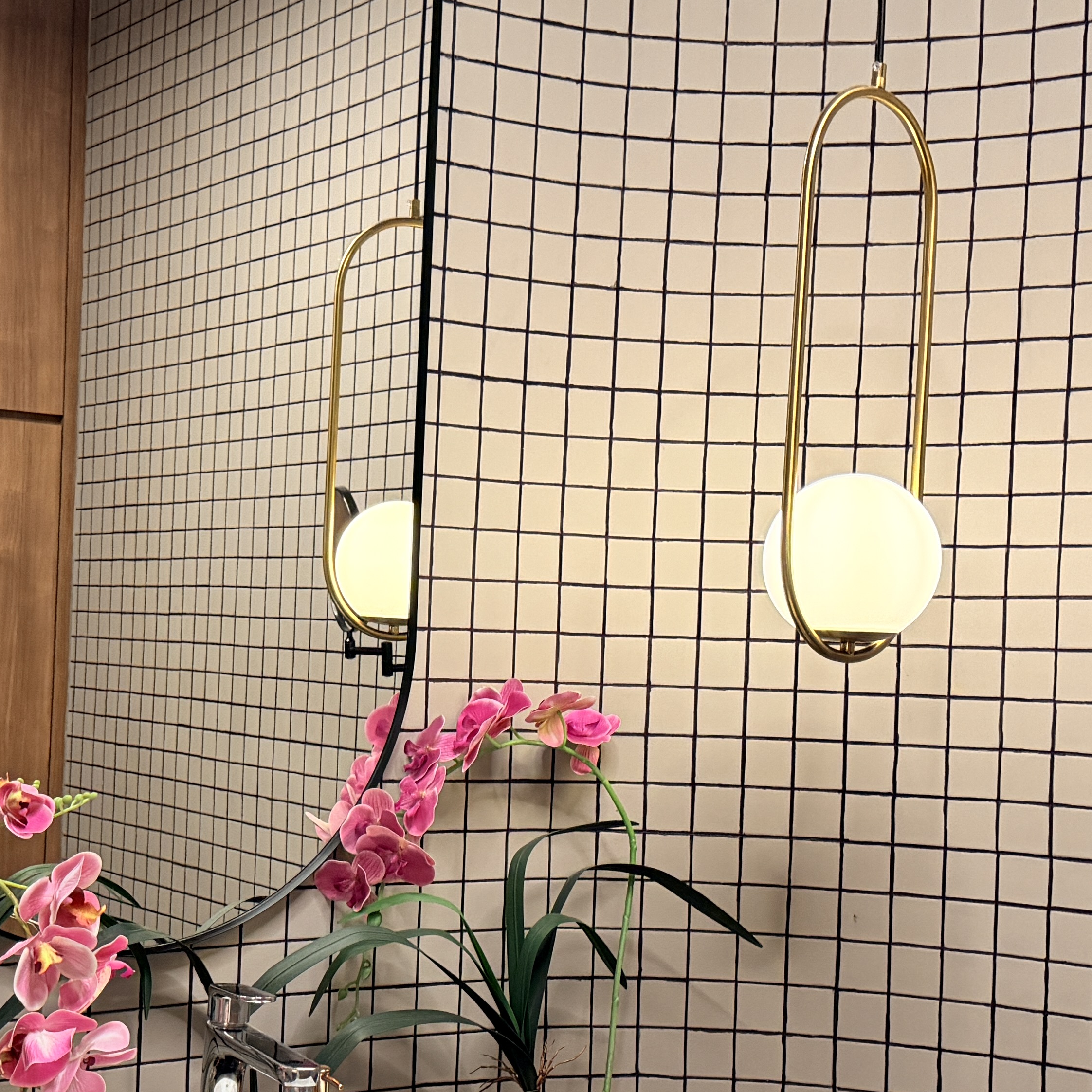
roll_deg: -1.3
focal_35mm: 54
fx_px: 1927
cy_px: 660
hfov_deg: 31.4
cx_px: 374
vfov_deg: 31.5
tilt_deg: -1.5
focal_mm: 6.76
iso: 640
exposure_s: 1/50
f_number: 1.78
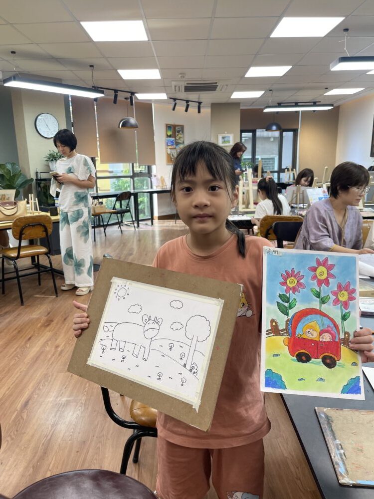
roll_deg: +0.6
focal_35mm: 25
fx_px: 360
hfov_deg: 54.9
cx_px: 187
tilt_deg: -13.1
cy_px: 250
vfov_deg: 69.4
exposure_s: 1/121
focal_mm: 5.1
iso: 100
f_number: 1.6
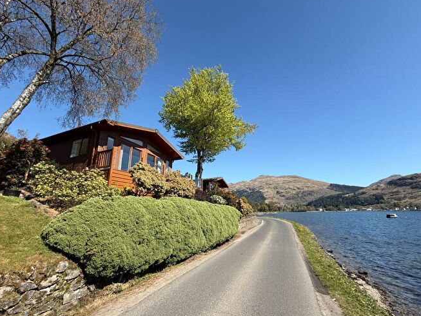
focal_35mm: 15
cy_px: 161
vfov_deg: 81.8
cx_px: 210
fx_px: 182
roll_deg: +0.7
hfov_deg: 98.2
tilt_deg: +16.1
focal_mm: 2.22
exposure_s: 1/1312
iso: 50
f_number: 2.2
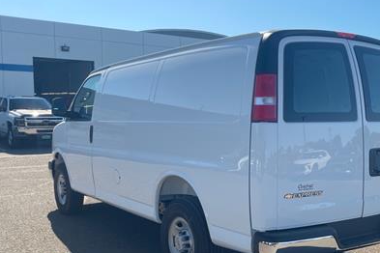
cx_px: 225
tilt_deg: -5.2
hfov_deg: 44.3
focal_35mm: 44
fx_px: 464
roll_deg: -1.1
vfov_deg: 30.4
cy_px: 156
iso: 32
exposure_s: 1/882
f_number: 1.6
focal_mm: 4.2
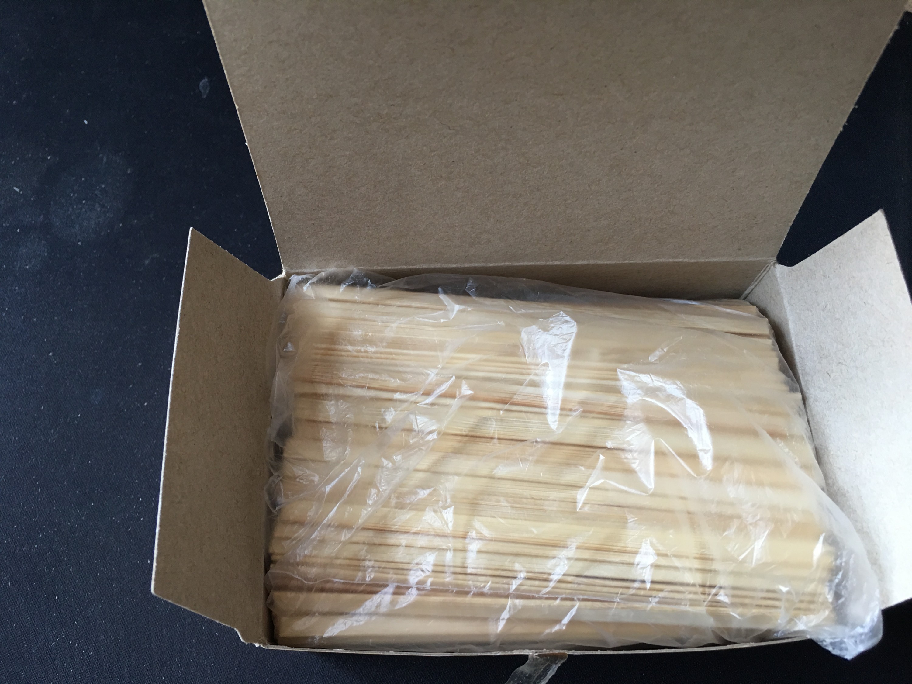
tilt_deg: -68.5
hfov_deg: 61.7
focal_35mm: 29
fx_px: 764
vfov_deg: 48.2
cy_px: 342
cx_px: 456
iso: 40
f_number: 2.2
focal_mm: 4.15
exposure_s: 1/17
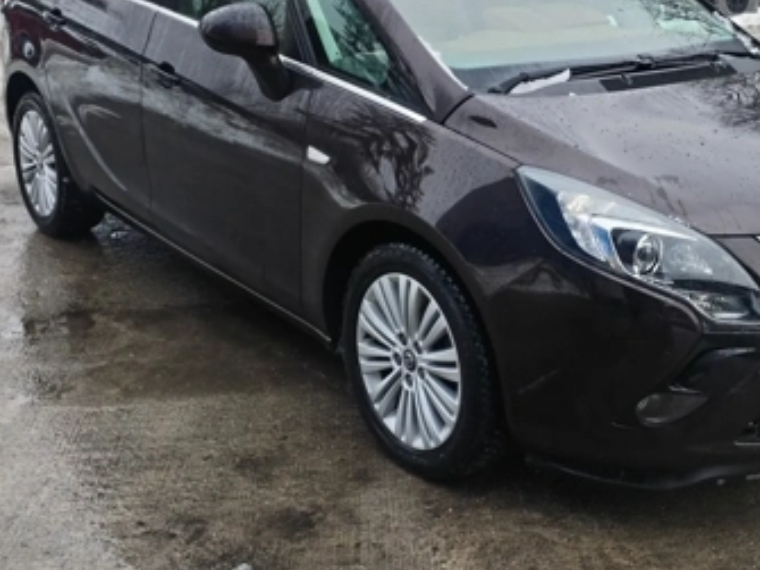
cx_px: 520
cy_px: 179
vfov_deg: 27.8
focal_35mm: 52
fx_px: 1141
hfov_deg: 36.4
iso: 100
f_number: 1.8
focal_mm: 4.75
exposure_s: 1/234
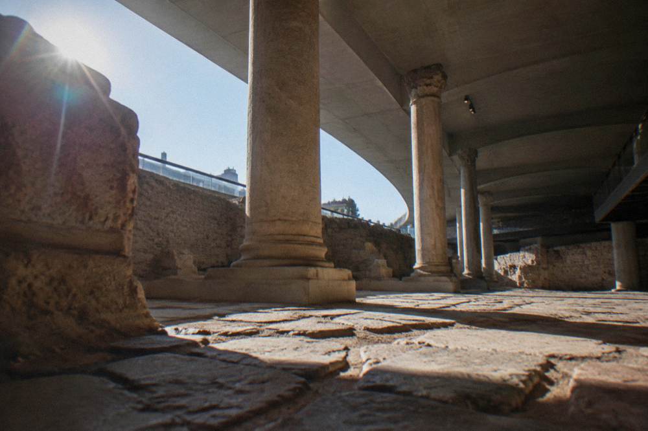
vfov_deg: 37.8
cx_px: 324
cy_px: 216
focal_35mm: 35
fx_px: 630
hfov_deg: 54.5
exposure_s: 1/40
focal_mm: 35
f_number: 8
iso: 1250
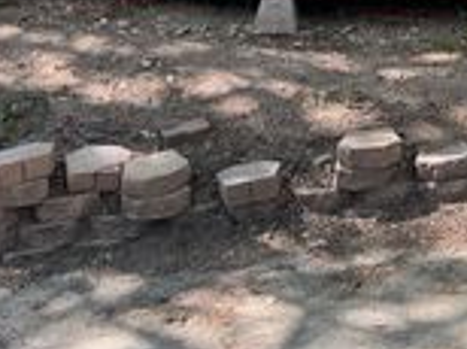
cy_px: -184
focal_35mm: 78
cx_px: 485
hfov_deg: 23.8
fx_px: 1051
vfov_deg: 17.0
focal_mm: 6.76
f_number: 1.78
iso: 64
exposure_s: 1/209
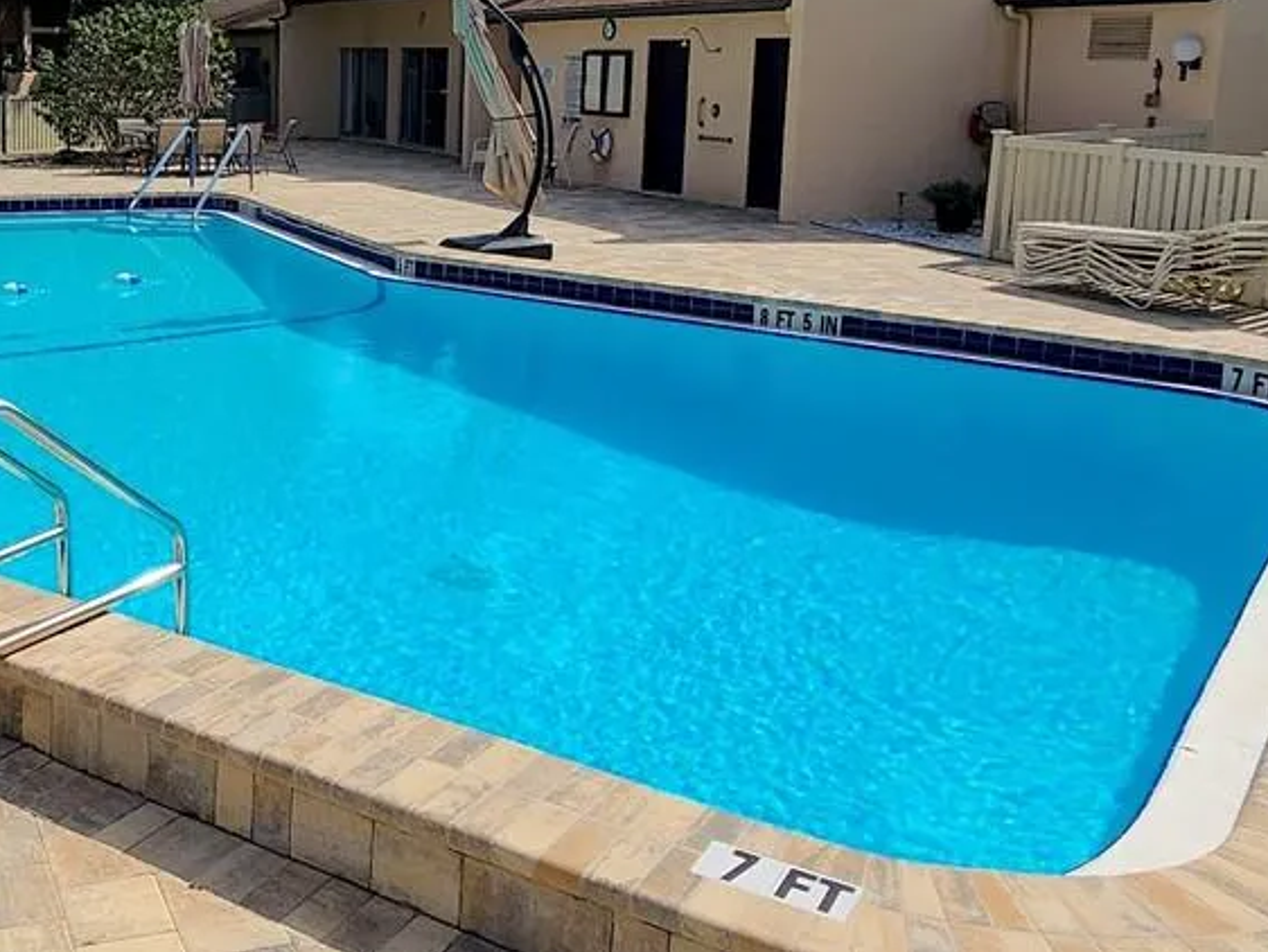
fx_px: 1356
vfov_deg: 38.0
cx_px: 196
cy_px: 282
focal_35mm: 37
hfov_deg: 46.6
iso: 50
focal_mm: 2.2
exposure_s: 1/4444
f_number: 2.2
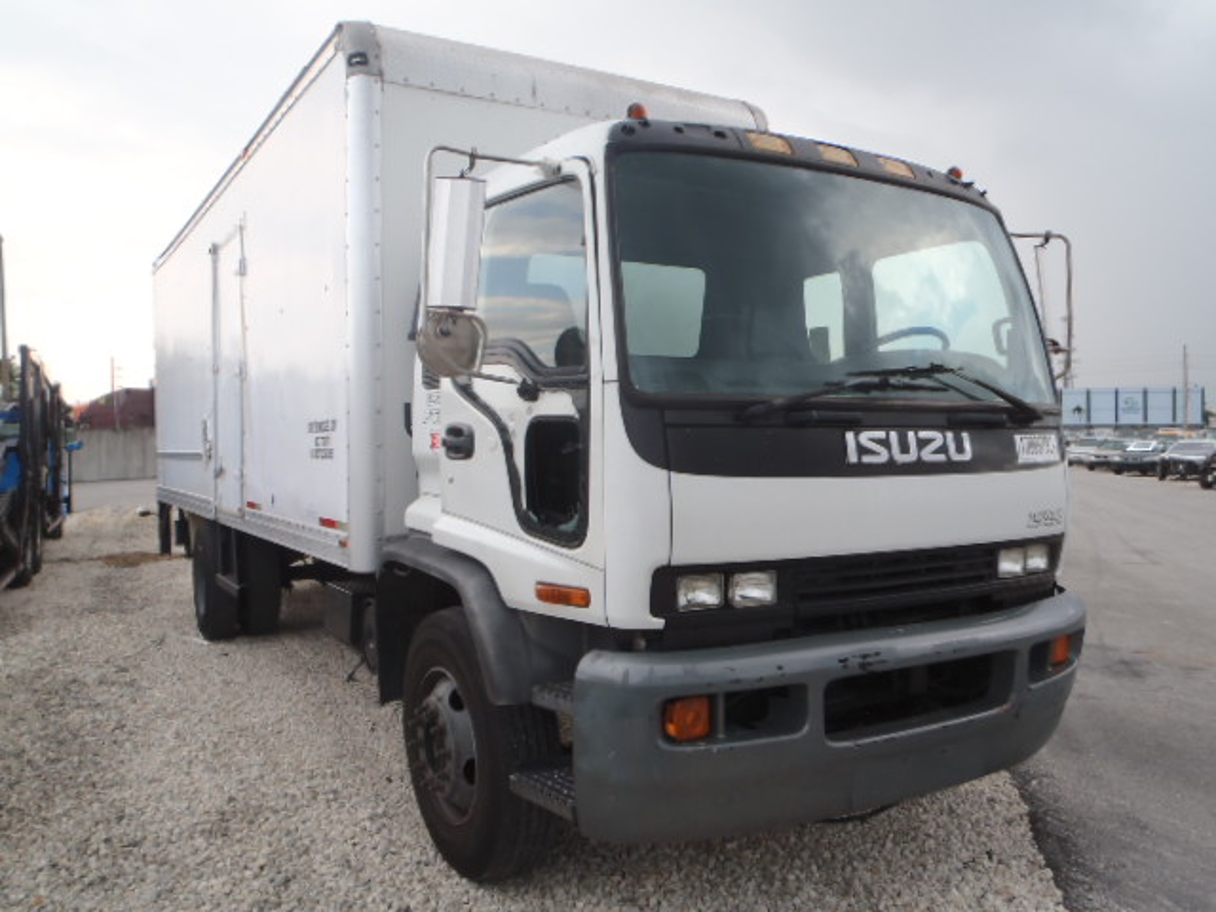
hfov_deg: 63.4
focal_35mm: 28
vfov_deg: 49.7
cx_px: 608
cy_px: 456
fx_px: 984
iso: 80
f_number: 3.5
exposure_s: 1/125
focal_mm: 5
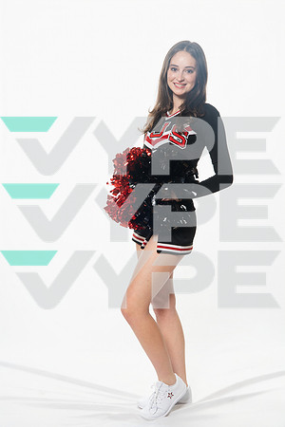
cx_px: 142
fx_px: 731
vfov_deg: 32.6
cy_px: 214
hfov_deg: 22.0
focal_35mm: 62
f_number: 7.1
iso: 800
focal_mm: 61.6
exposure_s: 1/125
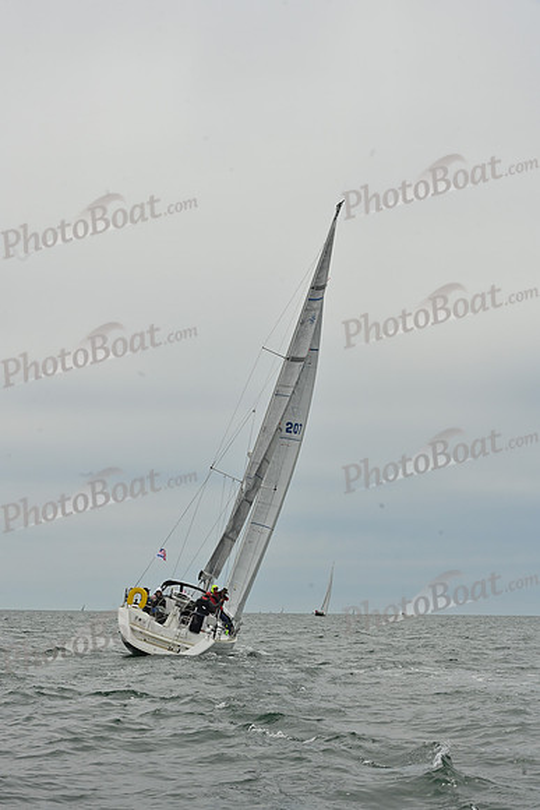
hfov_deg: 18.2
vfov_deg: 27.0
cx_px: 270
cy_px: 405
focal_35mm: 75
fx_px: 1686
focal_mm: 75
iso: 320
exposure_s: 1/1000
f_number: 14
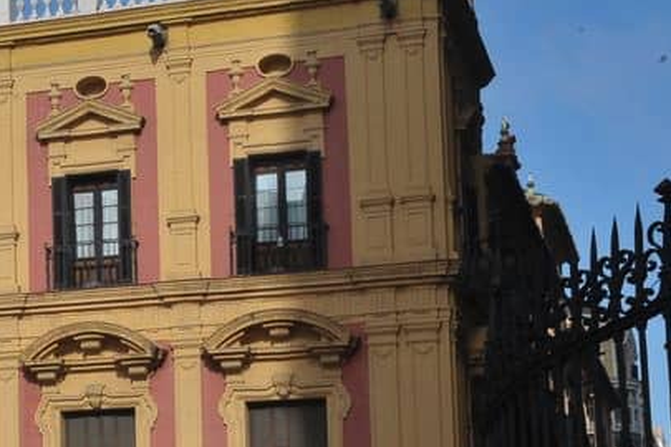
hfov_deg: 18.4
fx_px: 1976
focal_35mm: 106
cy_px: 388
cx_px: -108
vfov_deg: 12.8
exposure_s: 1/160
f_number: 18
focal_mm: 42
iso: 320
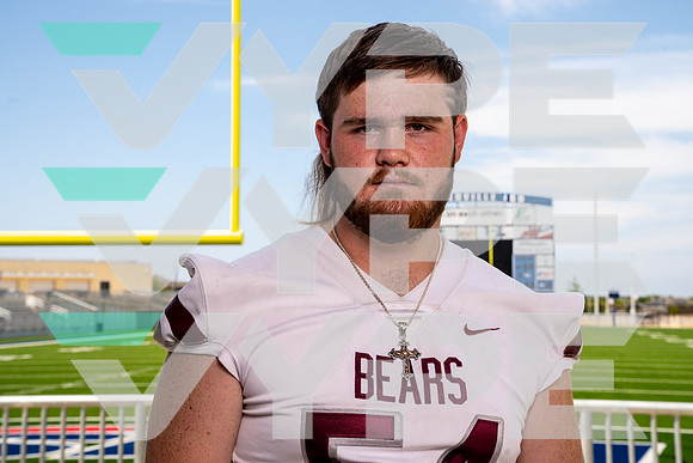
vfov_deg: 23.8
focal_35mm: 57
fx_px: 1097
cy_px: 232
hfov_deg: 35.0
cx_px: 346
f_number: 10
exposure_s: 1/125
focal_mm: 57
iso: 100
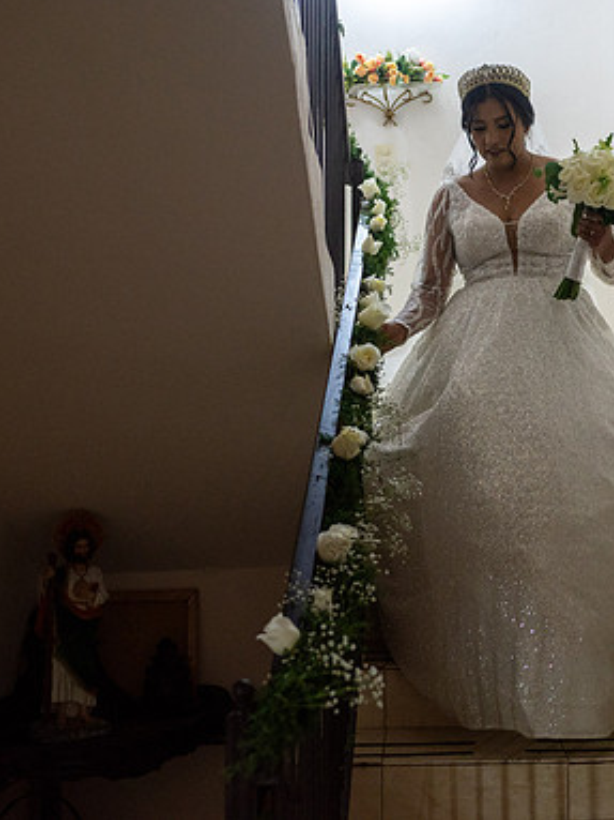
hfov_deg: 27.9
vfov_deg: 37.5
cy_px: 408
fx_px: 1207
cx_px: 501
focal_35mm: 51
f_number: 3.5
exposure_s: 1/125
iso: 1600
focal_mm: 35
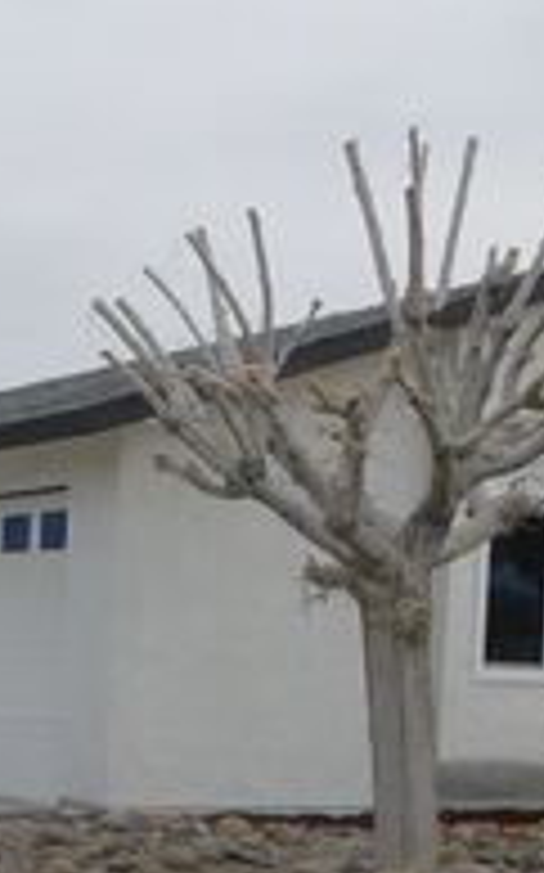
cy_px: 686
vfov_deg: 24.9
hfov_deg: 15.4
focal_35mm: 82
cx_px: -99
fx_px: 1948
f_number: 6.4
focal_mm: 5.3
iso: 125
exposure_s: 1/400
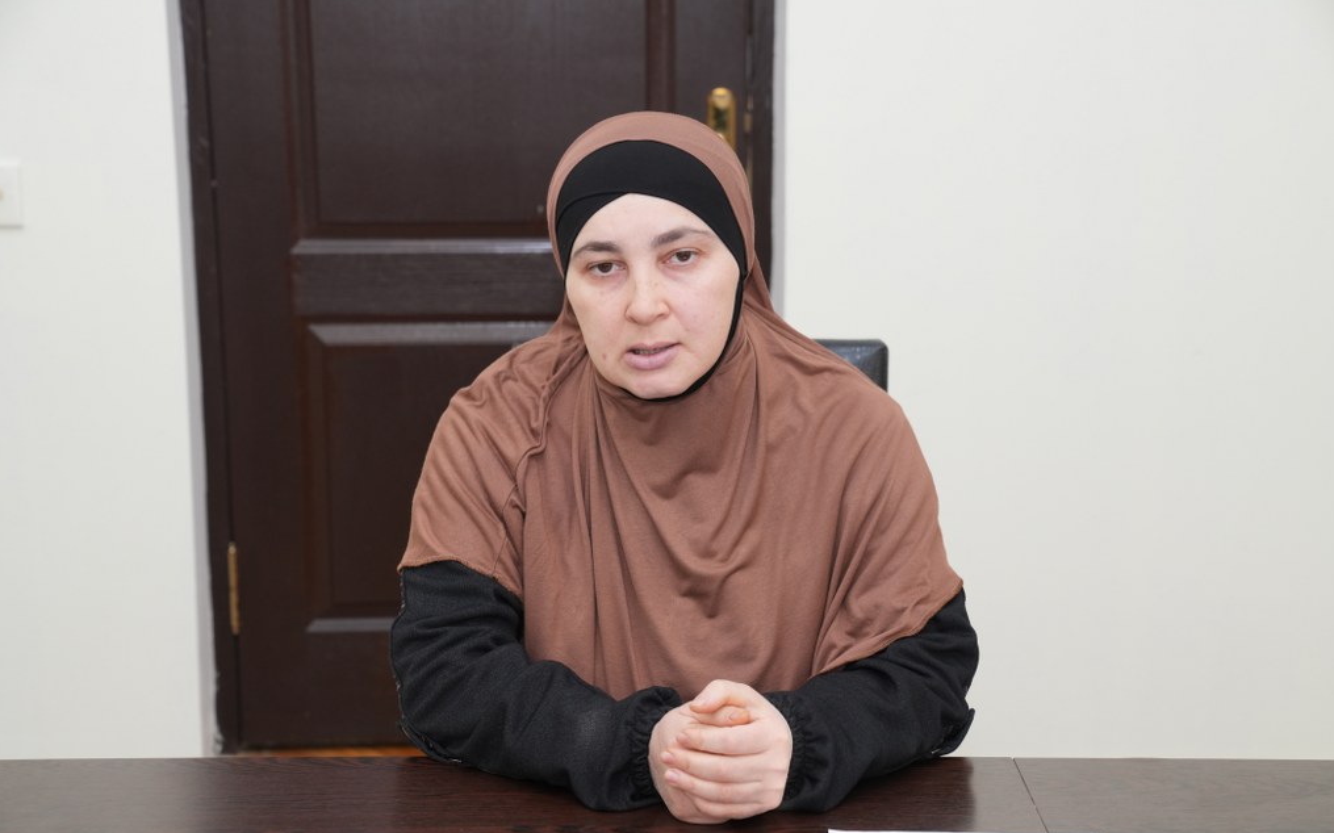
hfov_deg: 28.6
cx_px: 669
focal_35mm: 72
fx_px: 2617
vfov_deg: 18.1
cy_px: 445
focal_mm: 70
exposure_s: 1/200
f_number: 5
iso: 800
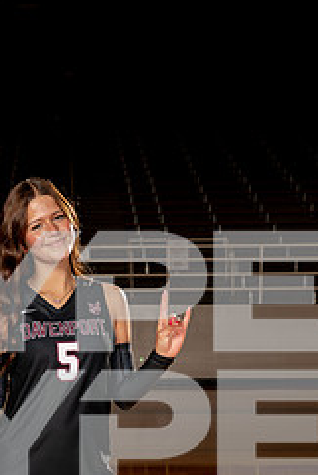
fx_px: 913
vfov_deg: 28.1
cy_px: 432
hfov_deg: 19.5
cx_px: 57
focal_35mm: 69
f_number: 5.6
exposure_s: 1/250
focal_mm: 37
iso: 100
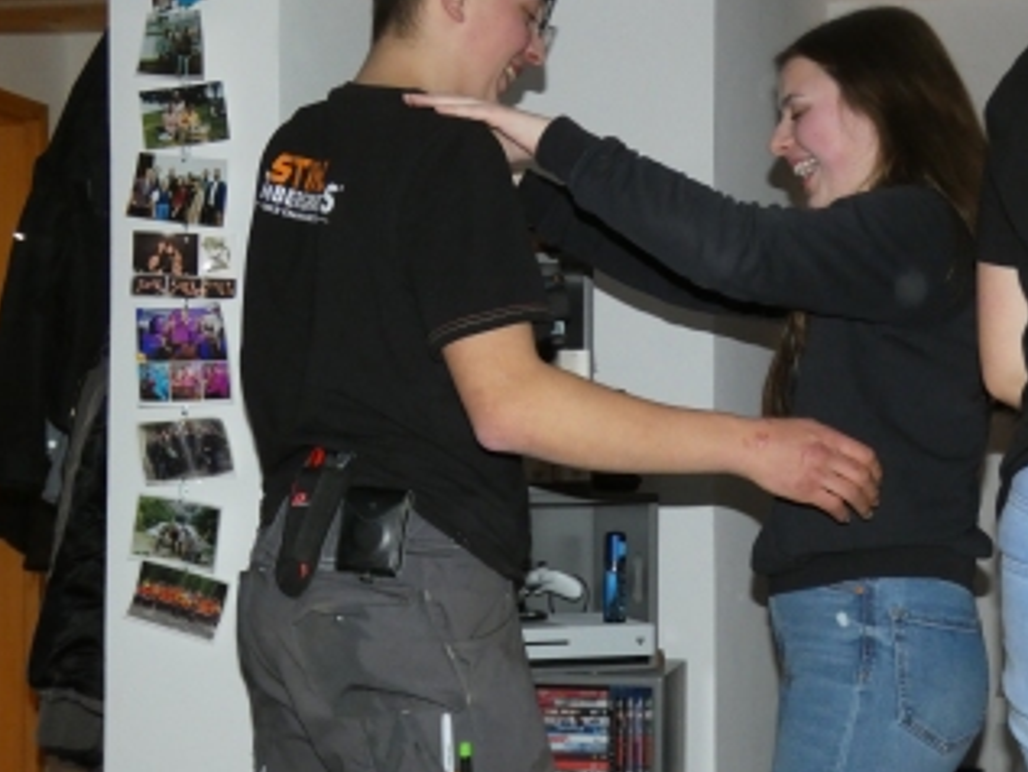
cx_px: 597
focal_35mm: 63
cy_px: 341
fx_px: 1872
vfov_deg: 23.3
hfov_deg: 30.7
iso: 800
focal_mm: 9
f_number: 3.9
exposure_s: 1/60
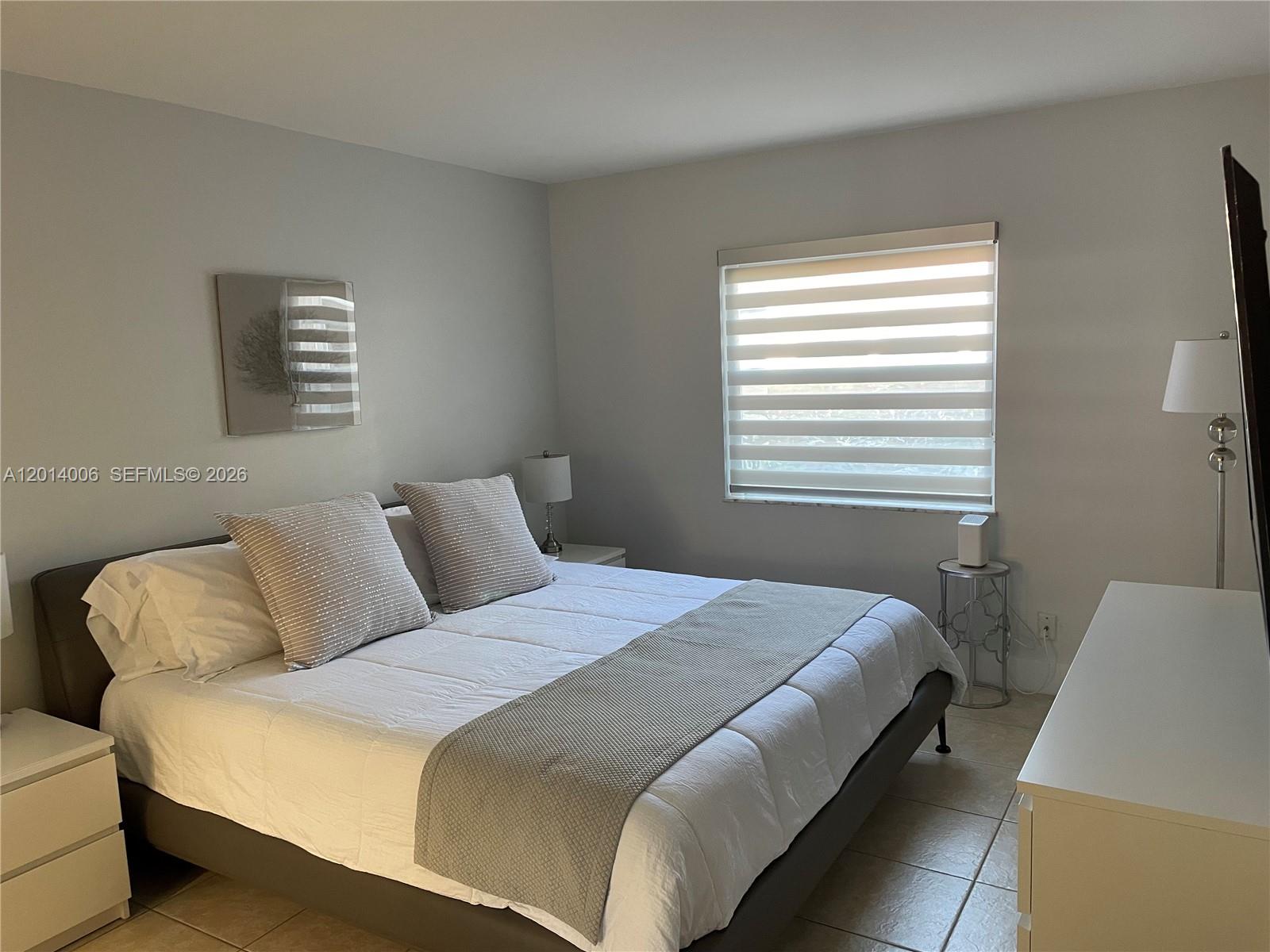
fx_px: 954
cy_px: 476
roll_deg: +2.8
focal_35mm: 26
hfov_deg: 67.3
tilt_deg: -8.4
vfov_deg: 53.1
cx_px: 635
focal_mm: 4.2
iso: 160
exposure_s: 1/60
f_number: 1.6
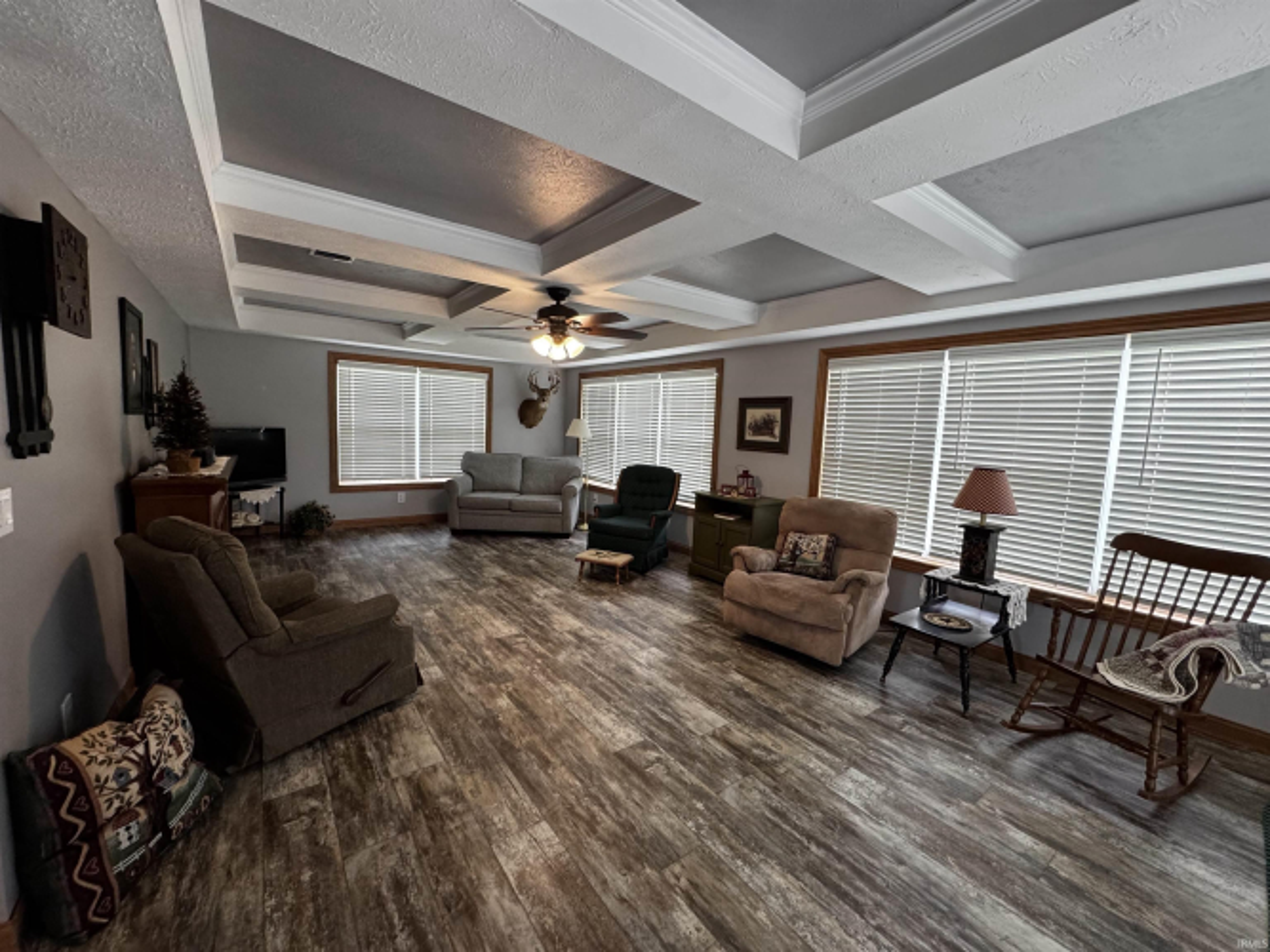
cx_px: 635
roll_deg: -2.5
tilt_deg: -6.3
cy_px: 476
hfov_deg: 102.1
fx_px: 514
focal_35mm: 14
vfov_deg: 85.7
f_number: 2.2
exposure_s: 1/120
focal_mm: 2.22
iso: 320
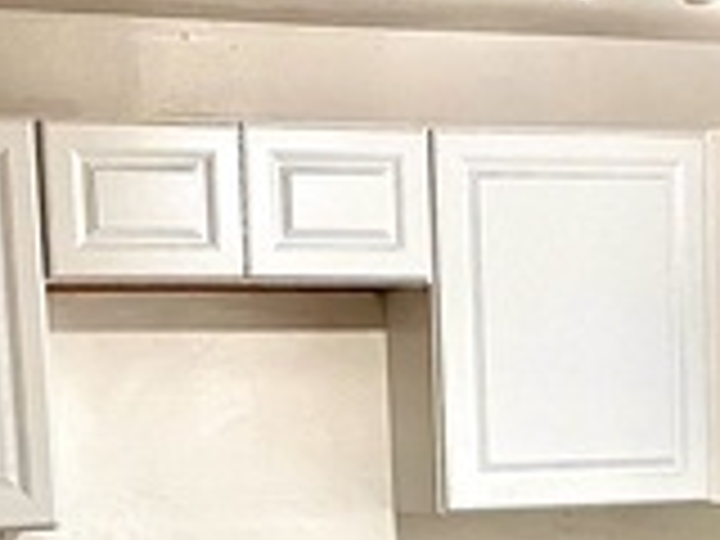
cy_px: 846
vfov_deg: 12.0
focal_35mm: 117
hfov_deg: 16.7
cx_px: 610
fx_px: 2434
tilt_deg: -7.8
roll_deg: +0.6
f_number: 1.8
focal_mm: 3.99
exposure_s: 1/60
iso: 80
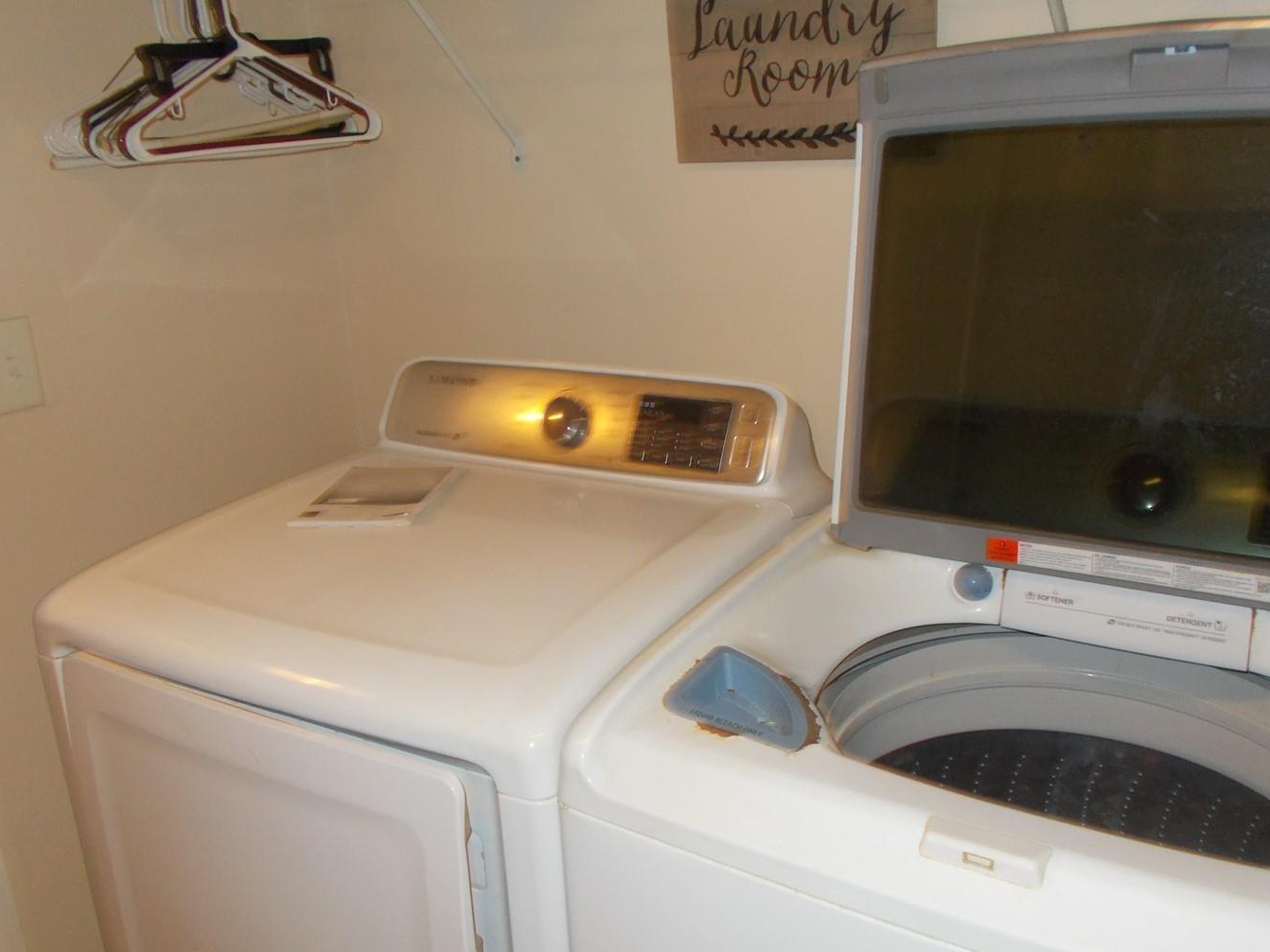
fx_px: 1137
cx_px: 640
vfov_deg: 45.4
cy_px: 477
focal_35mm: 31
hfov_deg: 58.4
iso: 200
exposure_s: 1/25
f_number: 3.2
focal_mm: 4.6
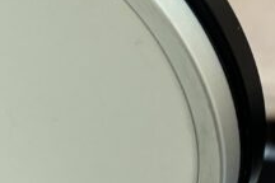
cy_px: 107
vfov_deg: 10.7
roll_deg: +25.2
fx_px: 978
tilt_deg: -35.6
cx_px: 222
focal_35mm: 128
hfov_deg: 15.9
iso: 500
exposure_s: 1/53
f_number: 1.6
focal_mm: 5.96
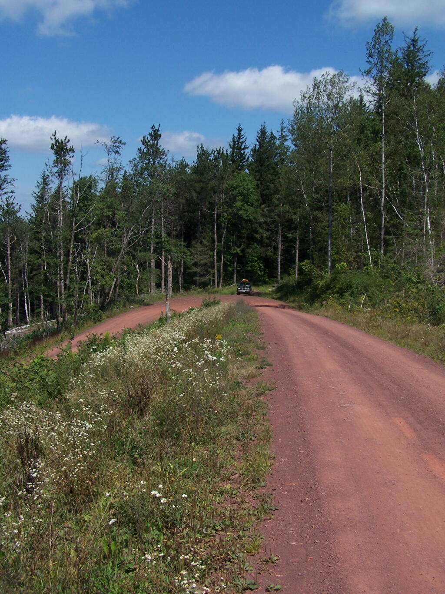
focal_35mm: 38
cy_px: 297
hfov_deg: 37.7
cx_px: 222
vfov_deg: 49.0
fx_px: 651
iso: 80
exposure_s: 1/640
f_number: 5.6
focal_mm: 6.3
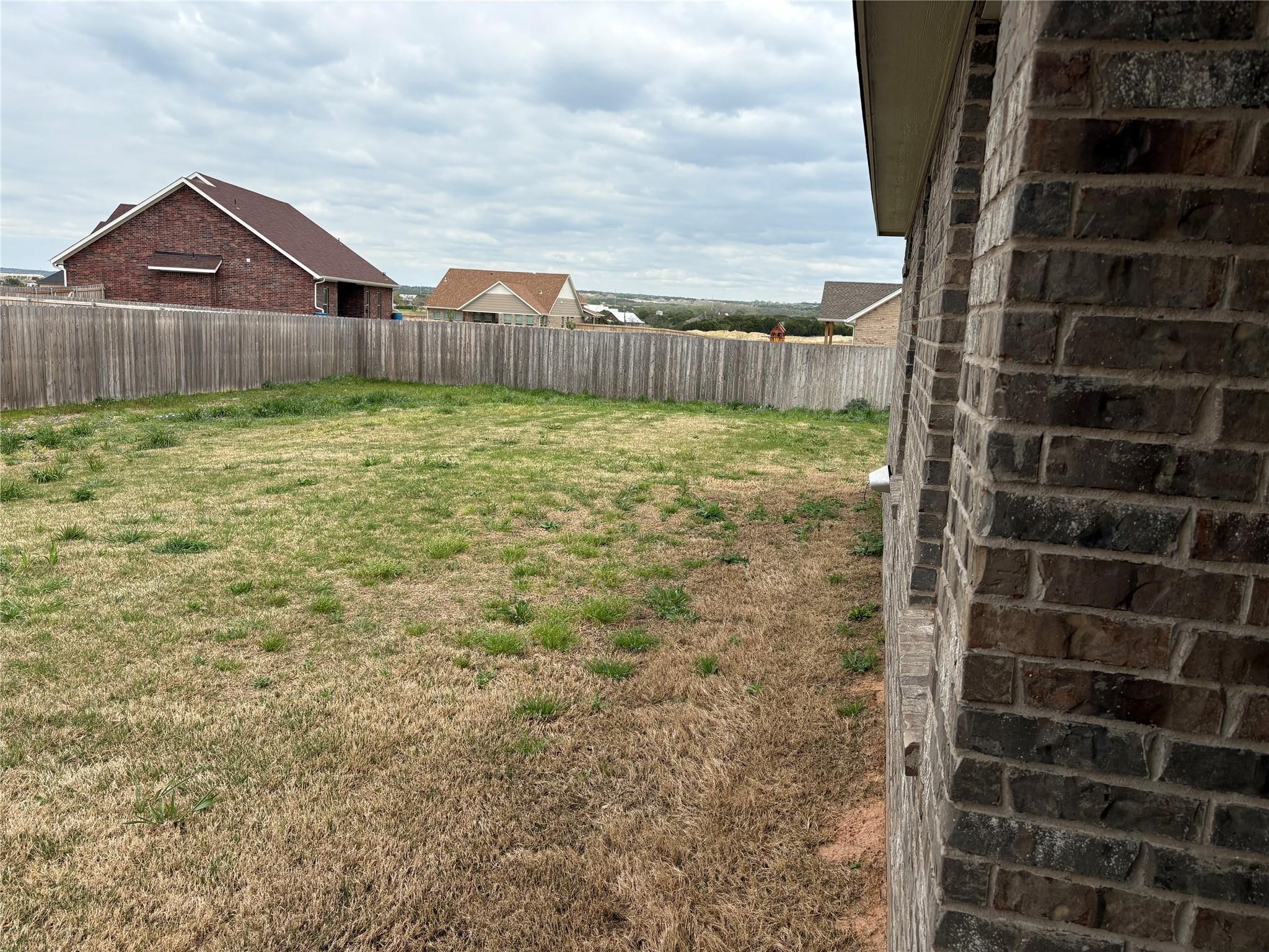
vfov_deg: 53.1
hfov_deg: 67.3
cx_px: 634
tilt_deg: -9.9
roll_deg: -2.6
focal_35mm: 26
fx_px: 953
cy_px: 476
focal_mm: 5.96
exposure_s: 1/3125
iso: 50
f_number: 1.6
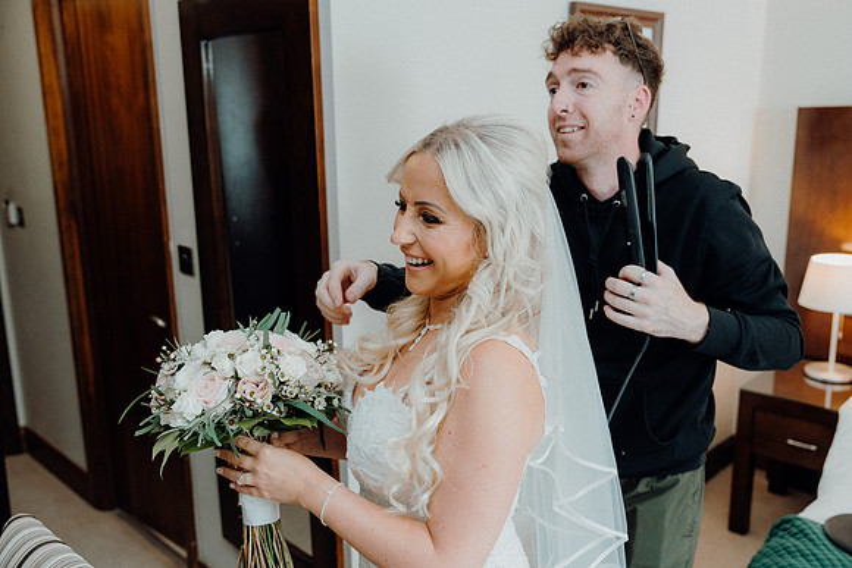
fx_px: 781
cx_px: 426
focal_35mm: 33
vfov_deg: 40.0
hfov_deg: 57.2
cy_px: 284
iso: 1600
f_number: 3.5
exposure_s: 1/160
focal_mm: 33
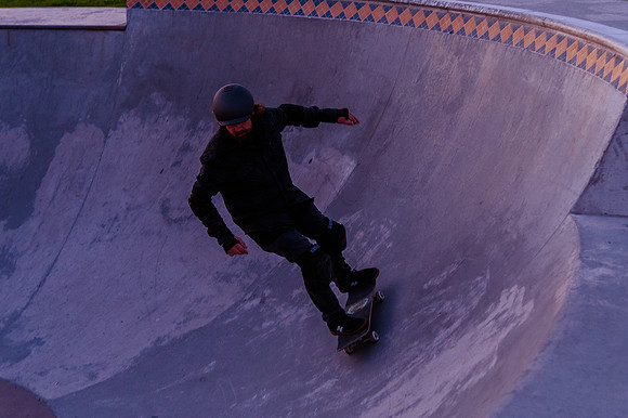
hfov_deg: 33.1
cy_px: 186
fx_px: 1056
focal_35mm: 61
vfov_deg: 22.4
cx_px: 294
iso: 2500
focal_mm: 52
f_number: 4
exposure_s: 1/160
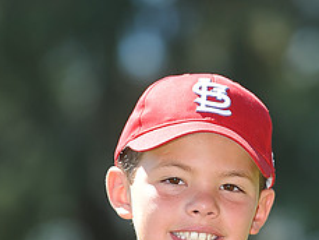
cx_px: 194
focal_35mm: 486
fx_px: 4481
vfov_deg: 3.1
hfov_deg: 4.1
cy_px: 282
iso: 200
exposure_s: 1/400
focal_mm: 200
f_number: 4.5
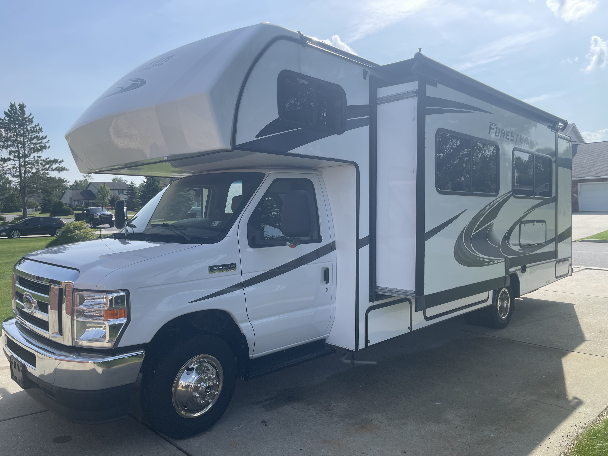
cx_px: 304
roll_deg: +2.4
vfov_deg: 54.9
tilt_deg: -4.1
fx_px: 439
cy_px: 228
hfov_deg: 69.4
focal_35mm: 25
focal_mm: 5.1
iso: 32
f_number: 1.6
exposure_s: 1/1821
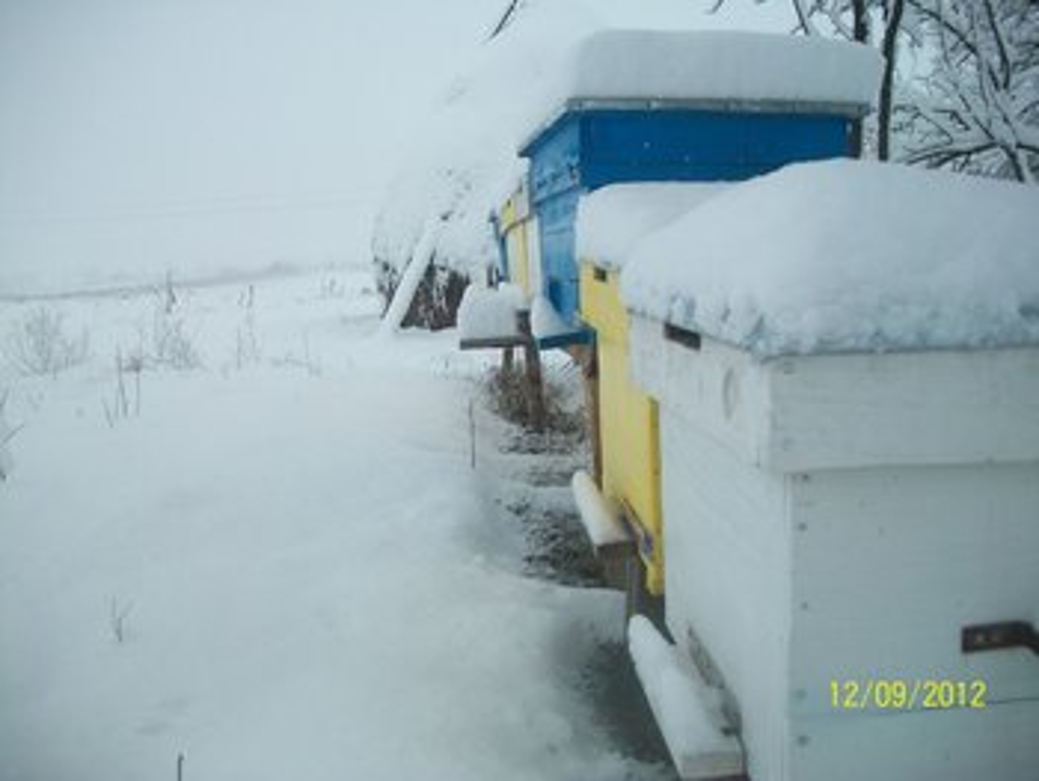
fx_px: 961
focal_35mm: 32
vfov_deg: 44.2
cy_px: 390
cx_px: 520
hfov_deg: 56.8
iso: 80
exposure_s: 1/400
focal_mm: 5.7
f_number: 2.9
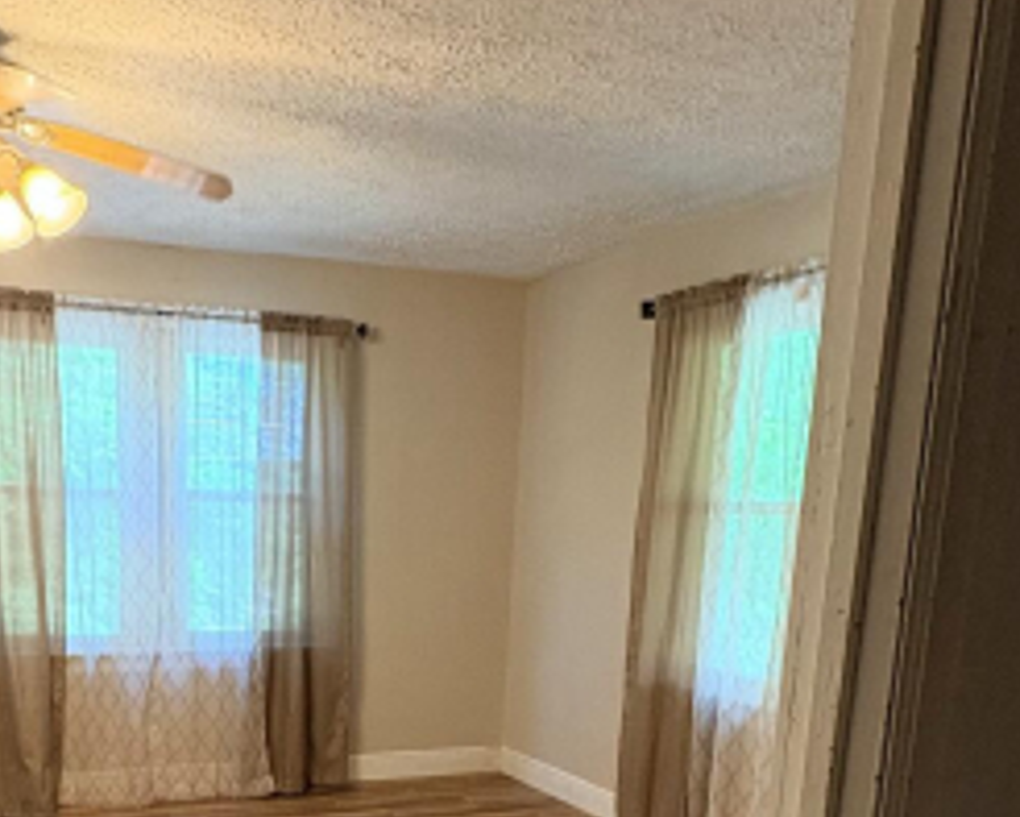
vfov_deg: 37.4
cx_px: 386
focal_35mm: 37
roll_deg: -1.7
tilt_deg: -10.9
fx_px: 1117
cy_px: 744
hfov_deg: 48.6
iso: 400
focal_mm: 2.22
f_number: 2.2
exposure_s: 1/60
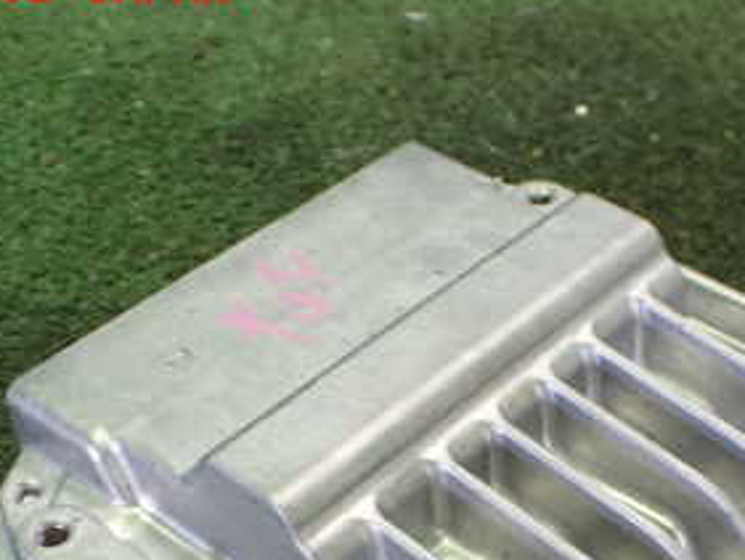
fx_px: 1378
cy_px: 549
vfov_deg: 22.2
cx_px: 544
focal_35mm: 64
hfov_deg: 29.8
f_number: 2.3
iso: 800
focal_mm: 5.4
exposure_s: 1/60
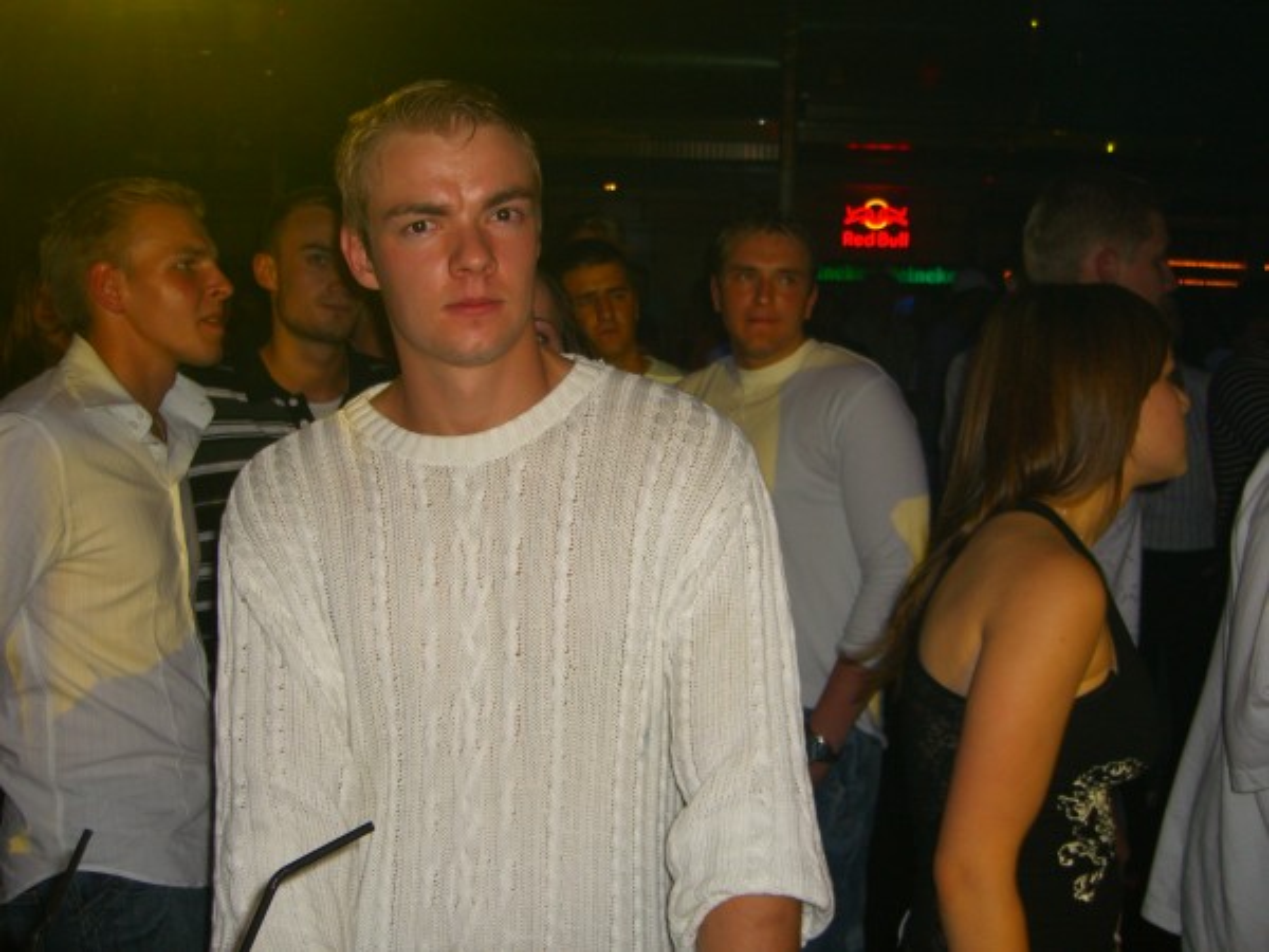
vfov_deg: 37.7
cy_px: 476
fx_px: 1393
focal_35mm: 38
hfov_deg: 49.0
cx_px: 634
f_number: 2.8
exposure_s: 1/60
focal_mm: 7.9
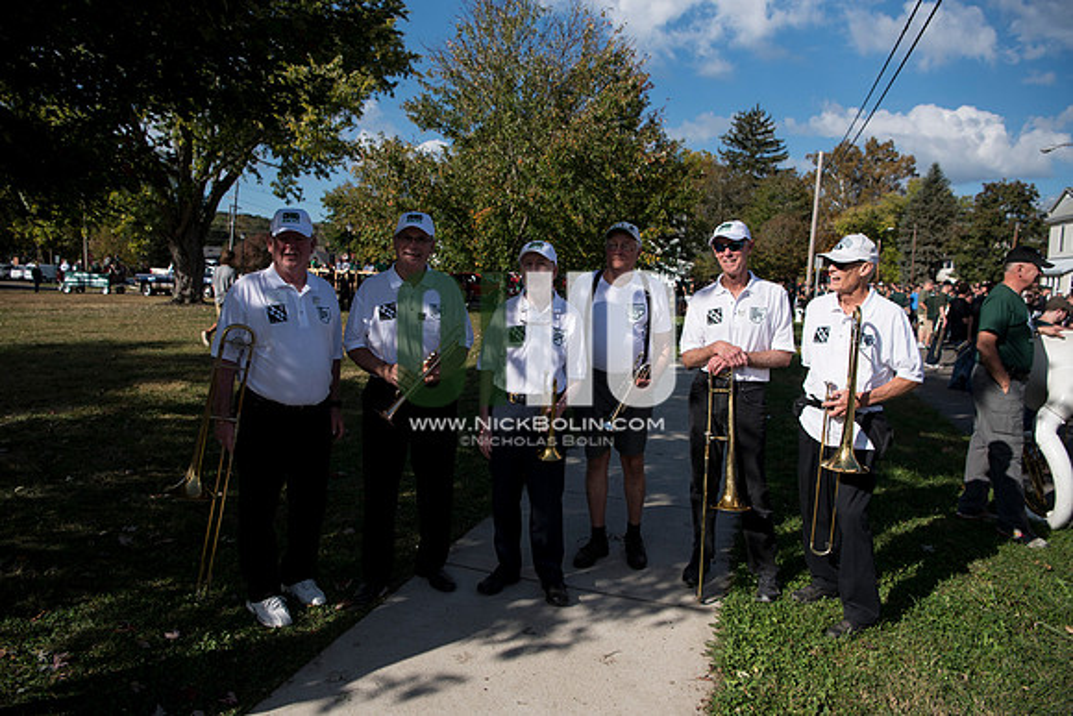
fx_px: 715
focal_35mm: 24
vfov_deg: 53.2
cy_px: 358
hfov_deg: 73.7
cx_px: 536
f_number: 4.5
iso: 250
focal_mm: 24
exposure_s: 1/2500
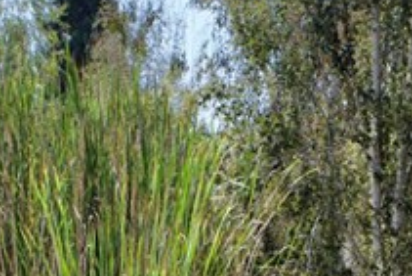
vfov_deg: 9.9
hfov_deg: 15.6
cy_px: 520
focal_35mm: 131
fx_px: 1500
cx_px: 285
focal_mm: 18
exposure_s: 1/500
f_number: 8
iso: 360
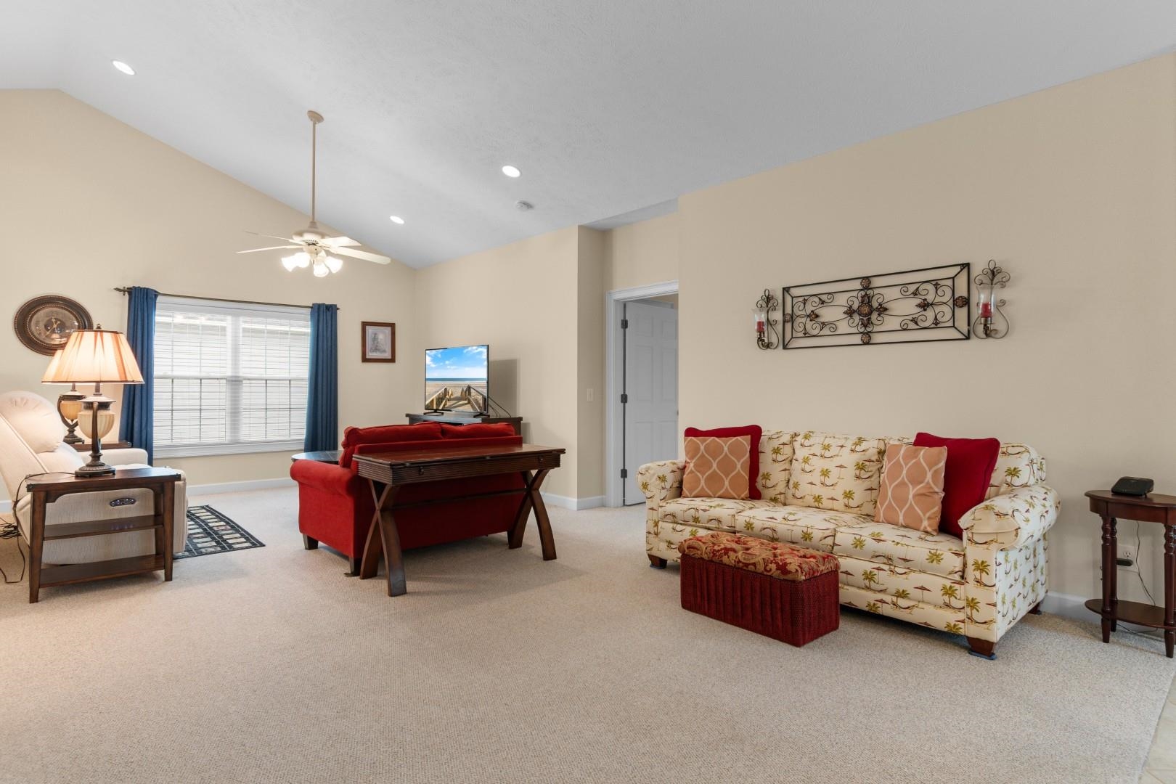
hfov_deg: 86.9
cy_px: 392
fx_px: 621
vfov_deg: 64.6
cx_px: 588
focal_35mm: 19
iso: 100
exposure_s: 1/2
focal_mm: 13
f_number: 4.8
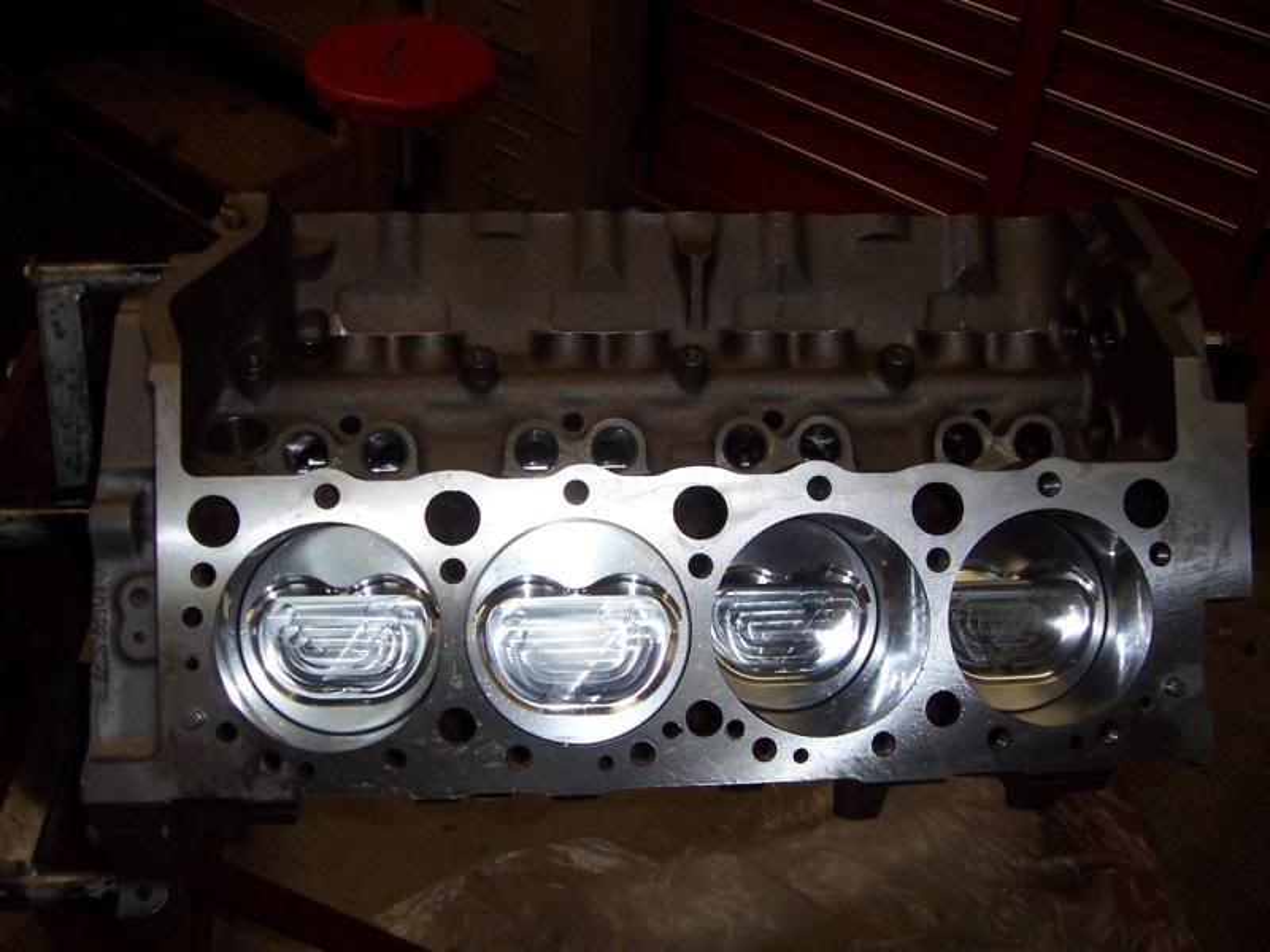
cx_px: 635
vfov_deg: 39.7
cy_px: 476
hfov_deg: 51.4
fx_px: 1321
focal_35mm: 36
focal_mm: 6
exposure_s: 1/60
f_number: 3
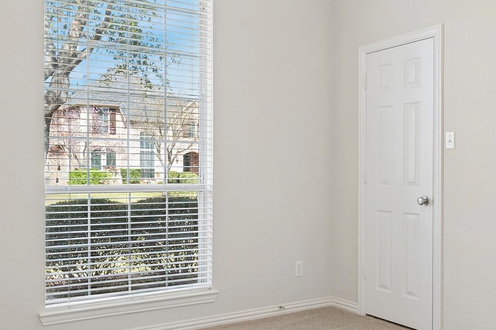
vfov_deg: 35.0
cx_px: 213
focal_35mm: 38
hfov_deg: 50.6
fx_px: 523
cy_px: 177
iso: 250
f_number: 8
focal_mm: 19.5
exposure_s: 1/6
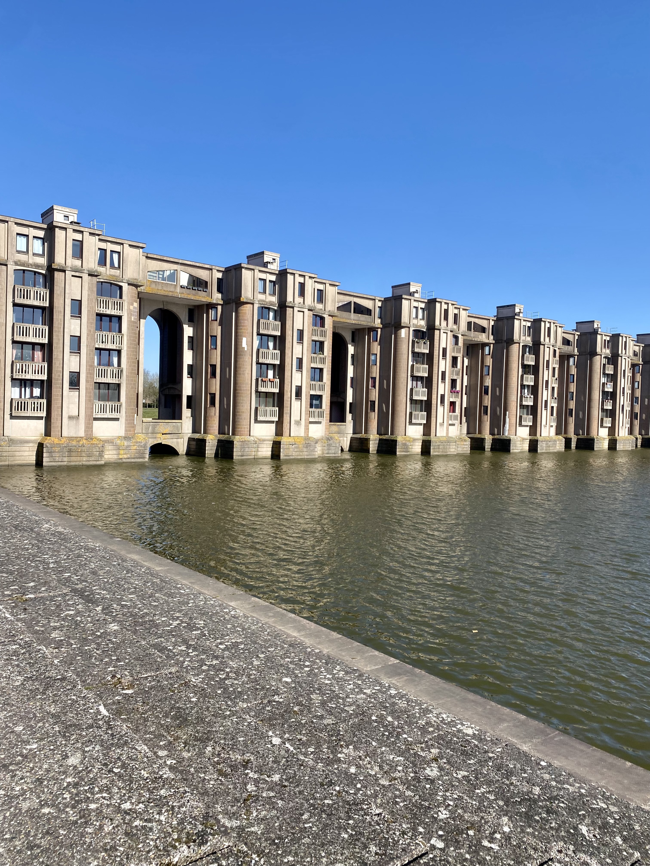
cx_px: 325
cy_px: 433
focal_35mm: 26
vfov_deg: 67.3
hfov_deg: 53.1
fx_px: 651
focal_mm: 4.25
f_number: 1.8
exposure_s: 1/2625
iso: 32
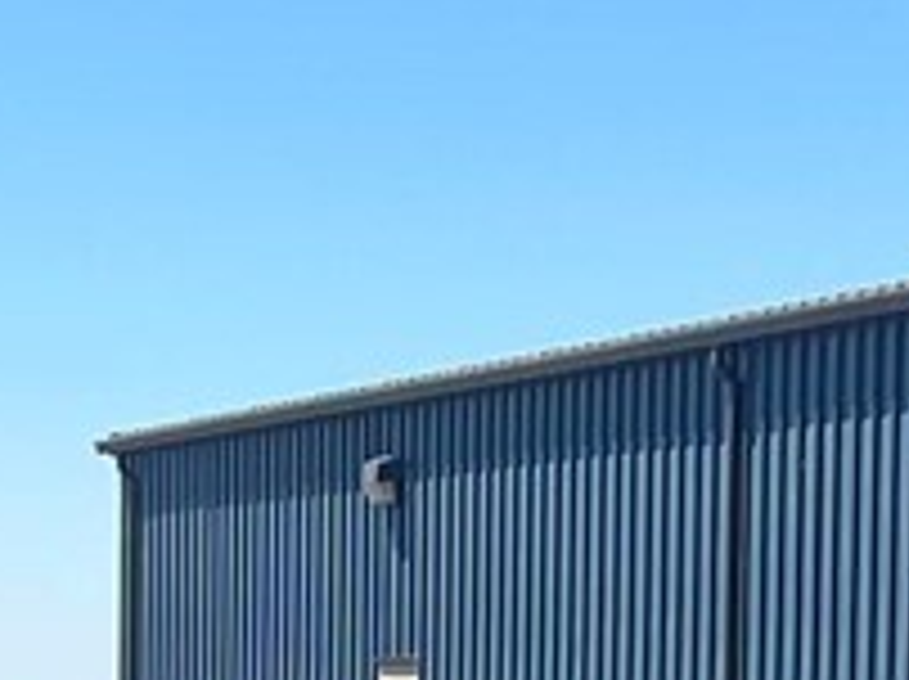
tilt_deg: -5.2
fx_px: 5403
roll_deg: -0.4
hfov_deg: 9.6
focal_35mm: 206
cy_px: 1216
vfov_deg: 7.0
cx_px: 184
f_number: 1.5
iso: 50
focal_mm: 5.7
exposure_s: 1/4630
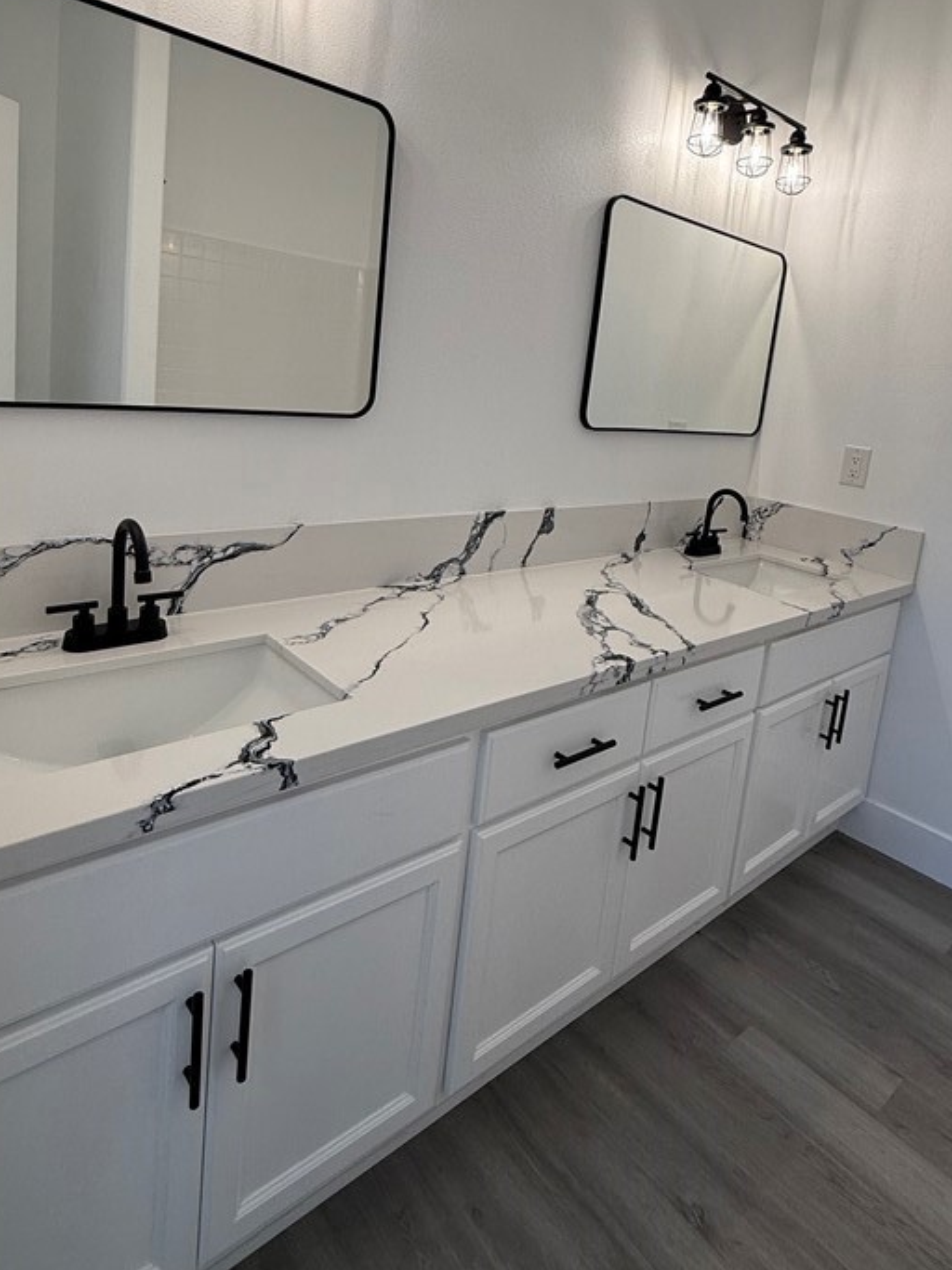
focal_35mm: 21
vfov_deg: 77.7
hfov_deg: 63.4
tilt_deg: -8.4
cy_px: 482
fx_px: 770
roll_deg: -6.4
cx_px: 480
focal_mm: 2.22
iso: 64
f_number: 2.2
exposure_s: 1/143
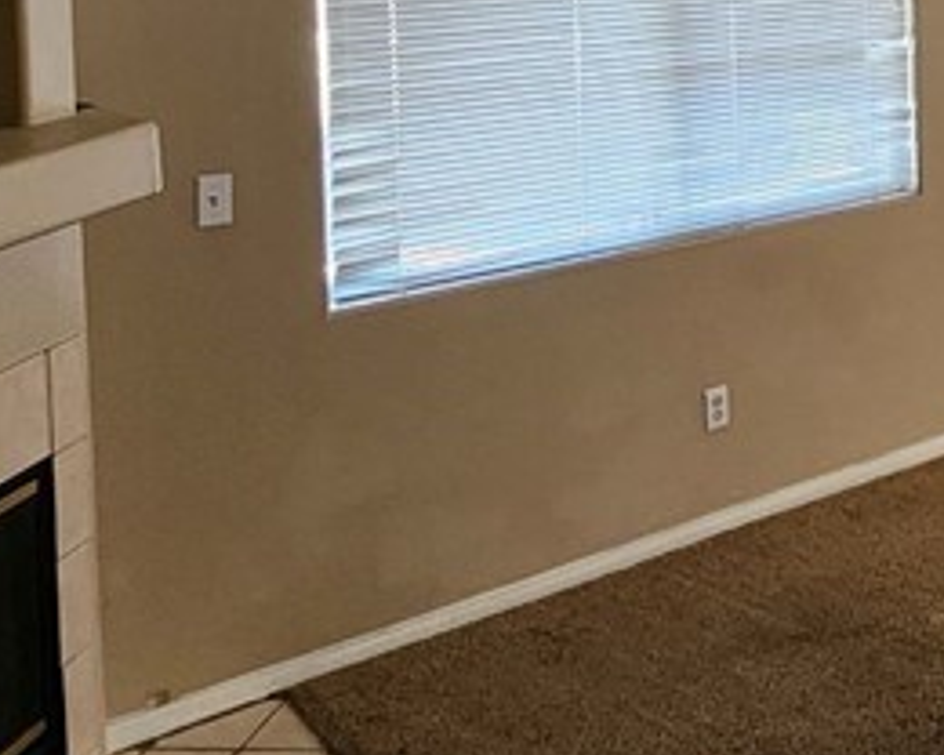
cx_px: 988
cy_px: -76
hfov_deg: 33.5
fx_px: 1397
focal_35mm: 50
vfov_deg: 27.6
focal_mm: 2.2
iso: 320
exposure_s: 1/40
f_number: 2.2
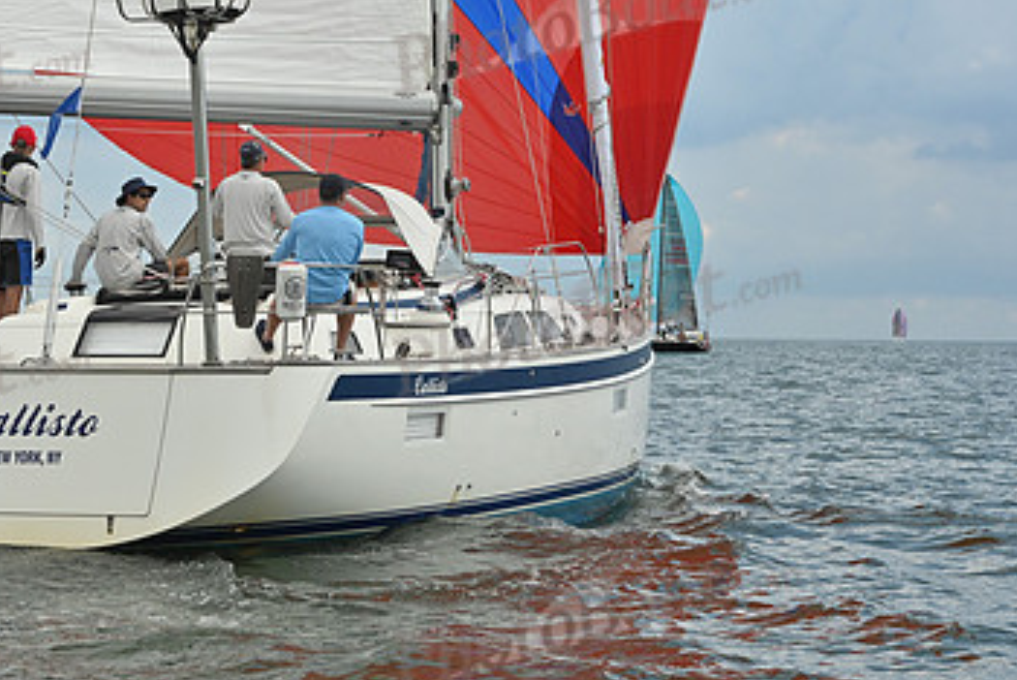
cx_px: 244
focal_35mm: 116
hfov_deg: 17.5
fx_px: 3280
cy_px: 211
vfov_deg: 11.8
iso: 320
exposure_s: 1/1250
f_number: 7.1
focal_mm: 70
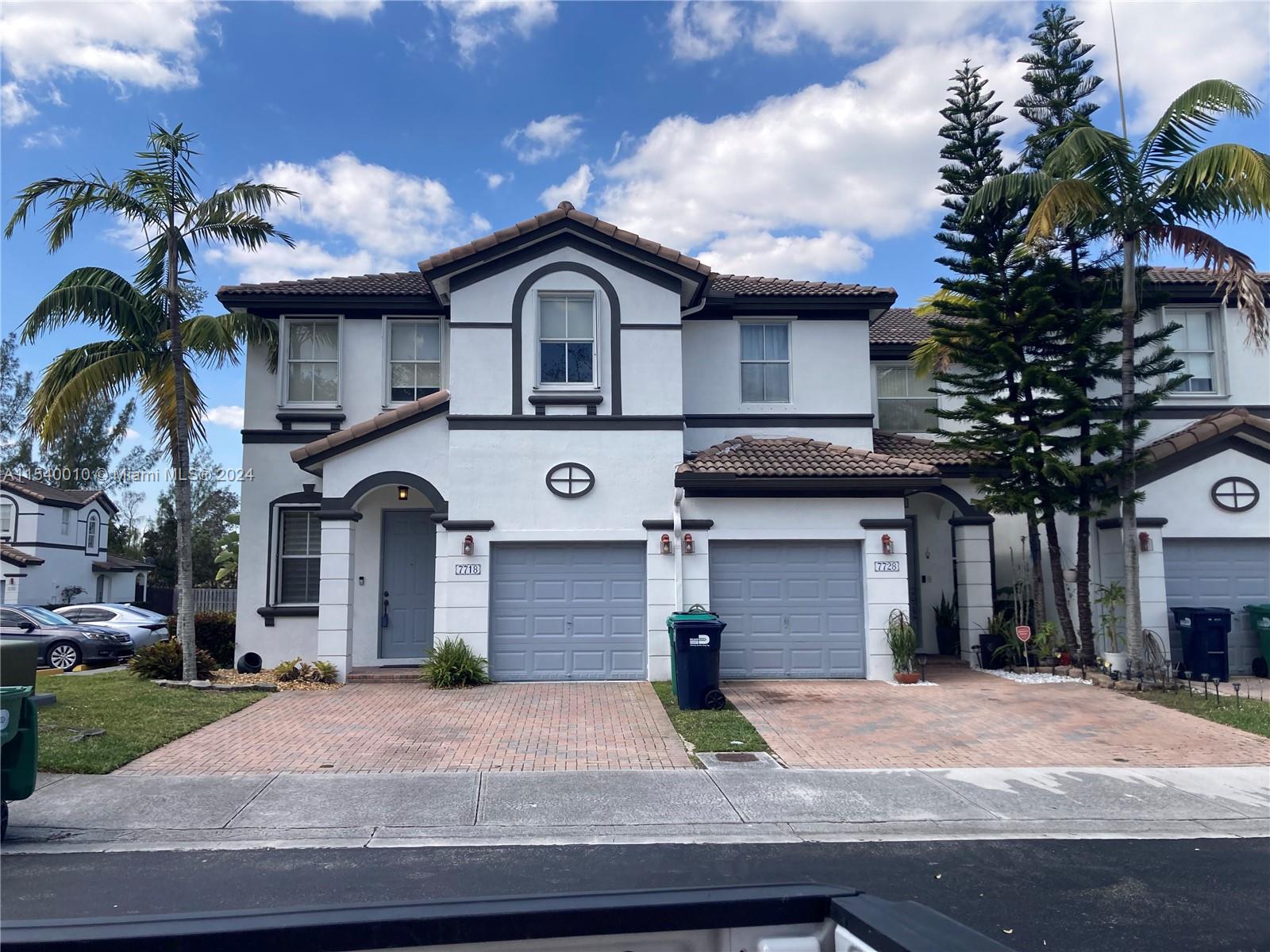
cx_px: 635
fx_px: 1027
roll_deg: -0.9
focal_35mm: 28
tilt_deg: +7.3
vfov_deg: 49.7
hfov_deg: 63.4
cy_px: 476
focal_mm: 3.99
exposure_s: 1/1567
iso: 20
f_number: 1.8
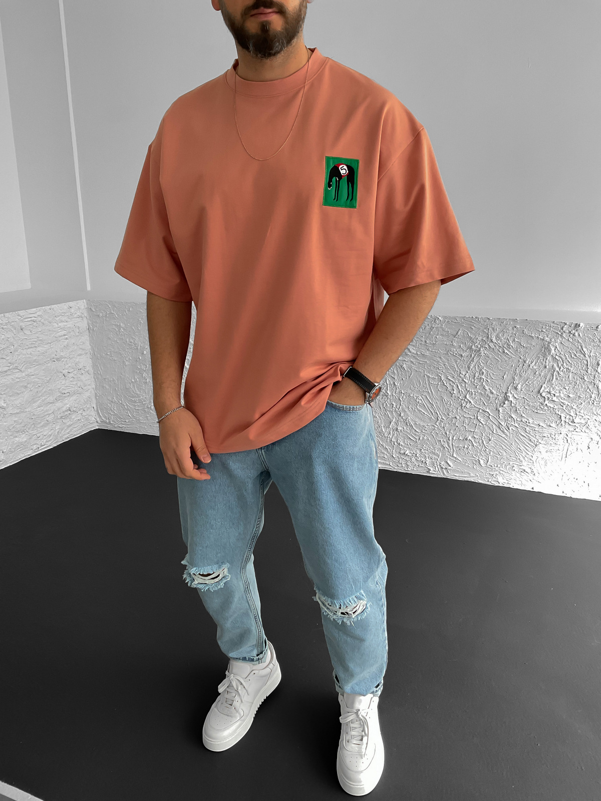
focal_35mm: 29
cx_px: 300
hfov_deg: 48.2
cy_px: 400
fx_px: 671
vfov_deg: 61.7
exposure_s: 1/90
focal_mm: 3
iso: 64
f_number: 1.8
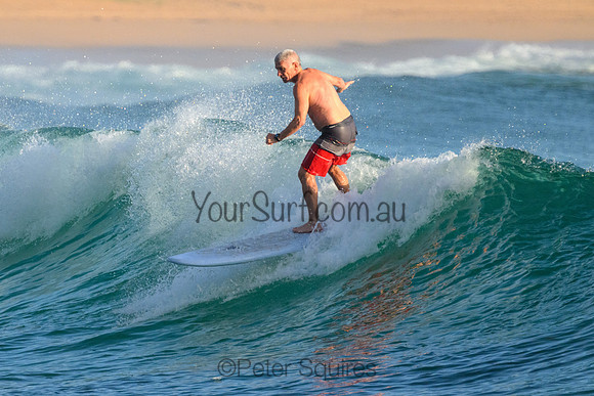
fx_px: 17946
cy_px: 195
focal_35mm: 1087
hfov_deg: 1.9
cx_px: 190
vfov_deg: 1.3
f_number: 11
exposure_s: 1/2000
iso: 2500
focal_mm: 800
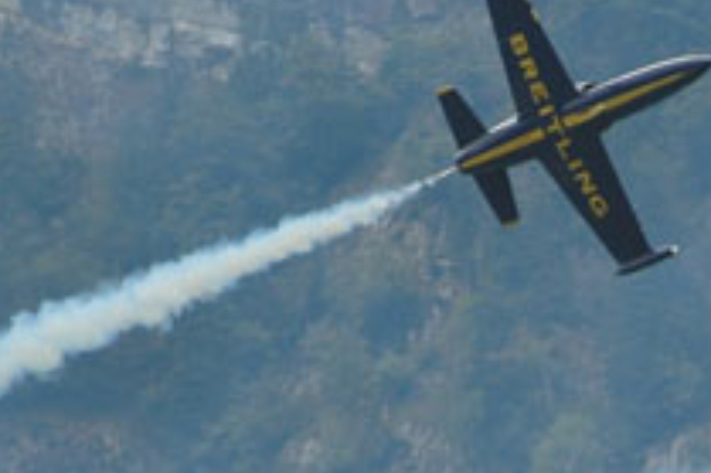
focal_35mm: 1076
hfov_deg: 1.9
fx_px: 21234
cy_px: 509
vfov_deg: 1.3
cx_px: 850
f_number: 3.5
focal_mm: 200
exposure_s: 1/1600
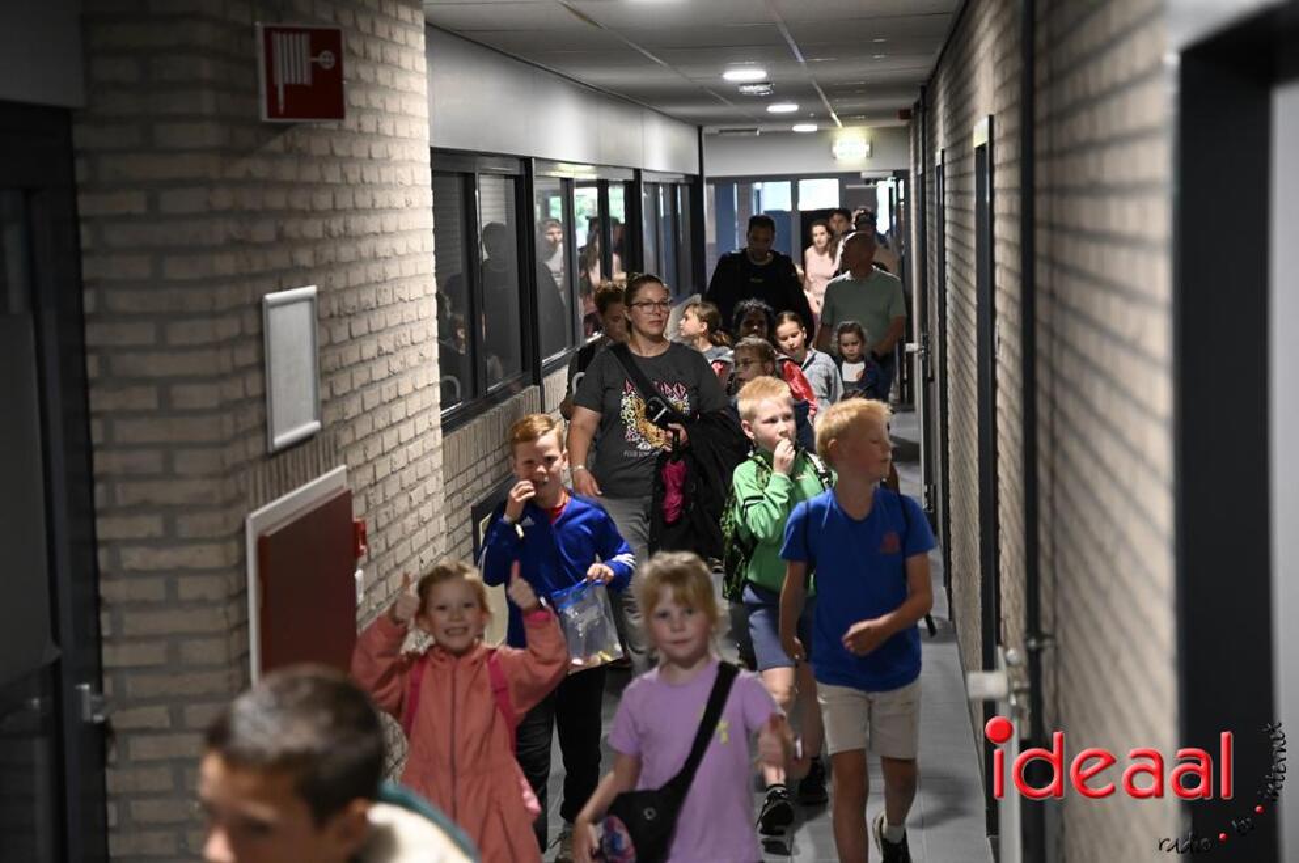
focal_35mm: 70
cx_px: 650
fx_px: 2523
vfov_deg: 19.4
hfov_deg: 28.9
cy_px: 432
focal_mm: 70
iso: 3200
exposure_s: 1/125
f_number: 2.8
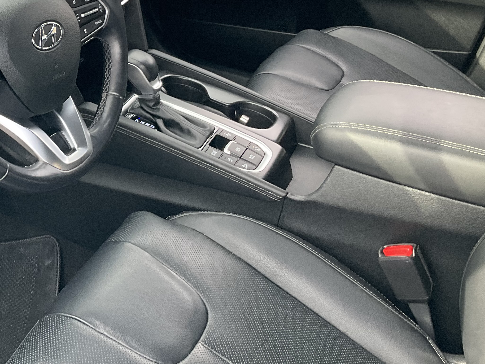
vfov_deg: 25.3
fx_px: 799
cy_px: 82
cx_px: 53
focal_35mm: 57
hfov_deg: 32.2
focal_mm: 3
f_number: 1.8
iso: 50
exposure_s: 1/122
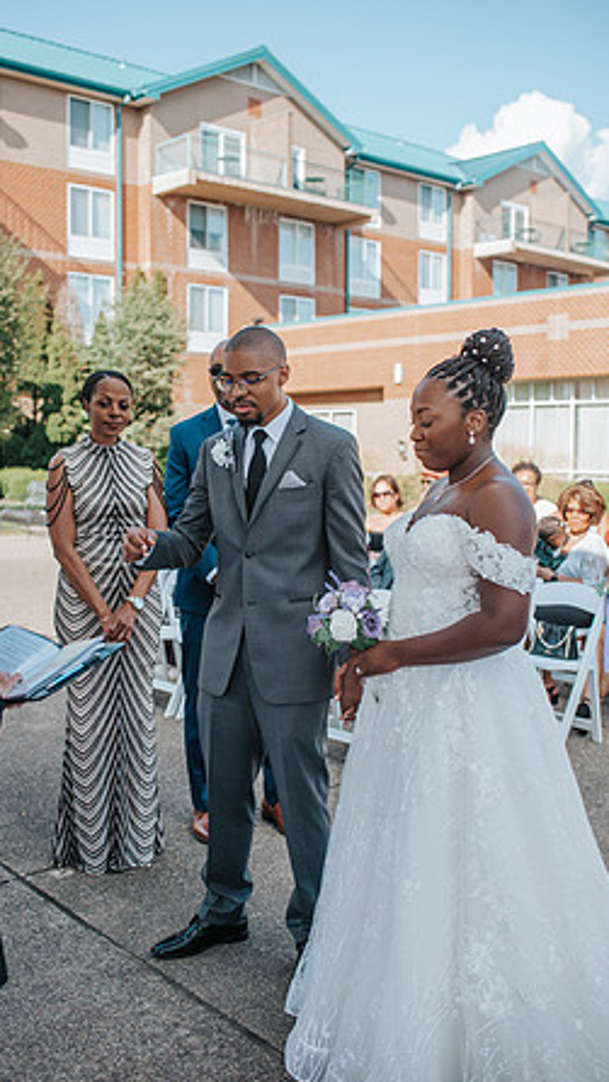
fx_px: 1062
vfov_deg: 54.0
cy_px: 539
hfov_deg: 32.0
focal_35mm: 37
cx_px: 279
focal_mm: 35
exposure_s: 1/1250
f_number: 3.2
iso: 200
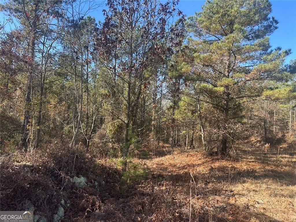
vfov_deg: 56.8
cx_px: 148
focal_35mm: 24
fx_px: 205
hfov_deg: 71.6
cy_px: 111
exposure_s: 1/935
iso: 80
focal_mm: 6.86
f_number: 1.78
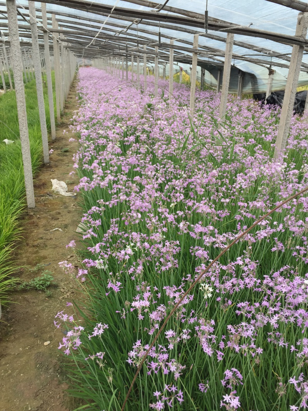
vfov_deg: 61.7
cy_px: 206
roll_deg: +1.2
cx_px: 154
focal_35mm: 29
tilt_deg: -20.7
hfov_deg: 48.2
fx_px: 344
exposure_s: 1/476
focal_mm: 4.15
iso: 32
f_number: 2.2
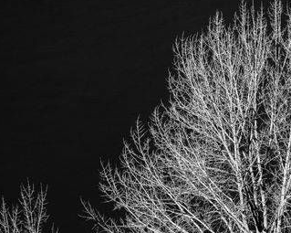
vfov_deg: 2.9
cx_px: 266
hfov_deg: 3.7
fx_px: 4555
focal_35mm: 529
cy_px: 162
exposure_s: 13
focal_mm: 250
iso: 100
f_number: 16
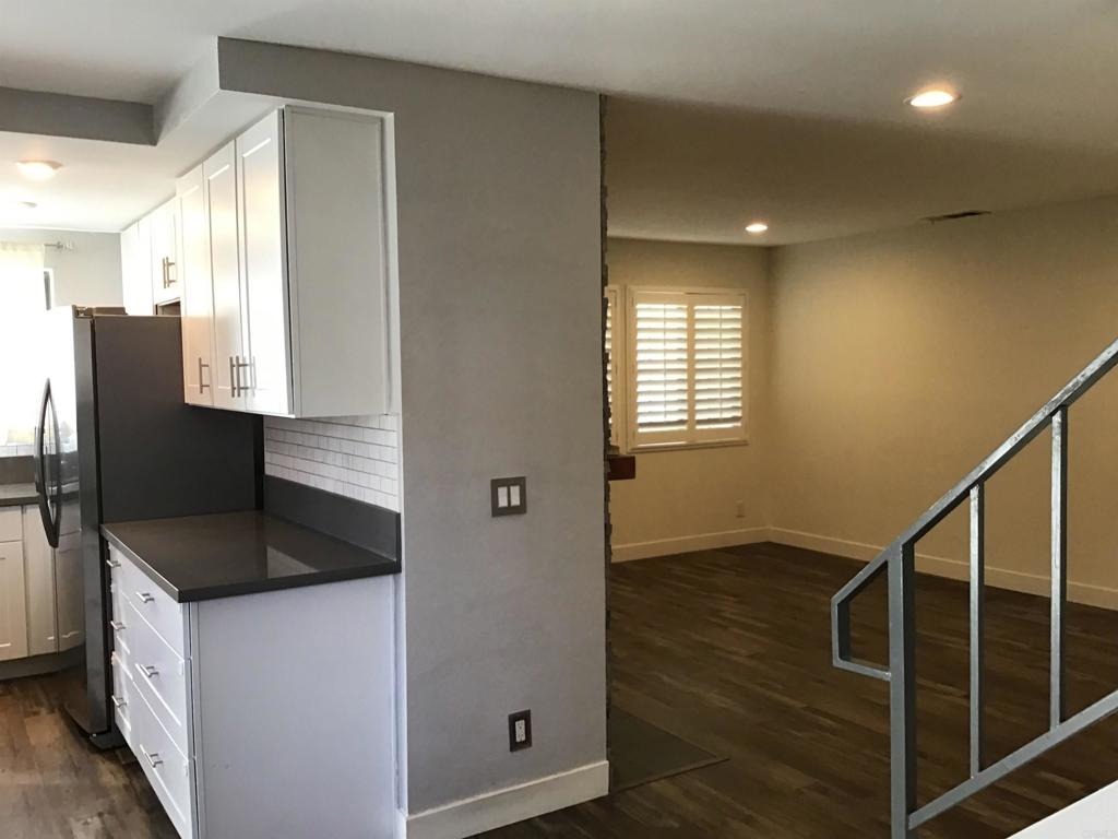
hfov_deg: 58.4
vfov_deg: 45.4
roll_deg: +0.9
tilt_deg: -4.5
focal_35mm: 31
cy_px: 420
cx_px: 559
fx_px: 1001
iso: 64
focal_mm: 3.3
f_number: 2.4
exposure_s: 1/30
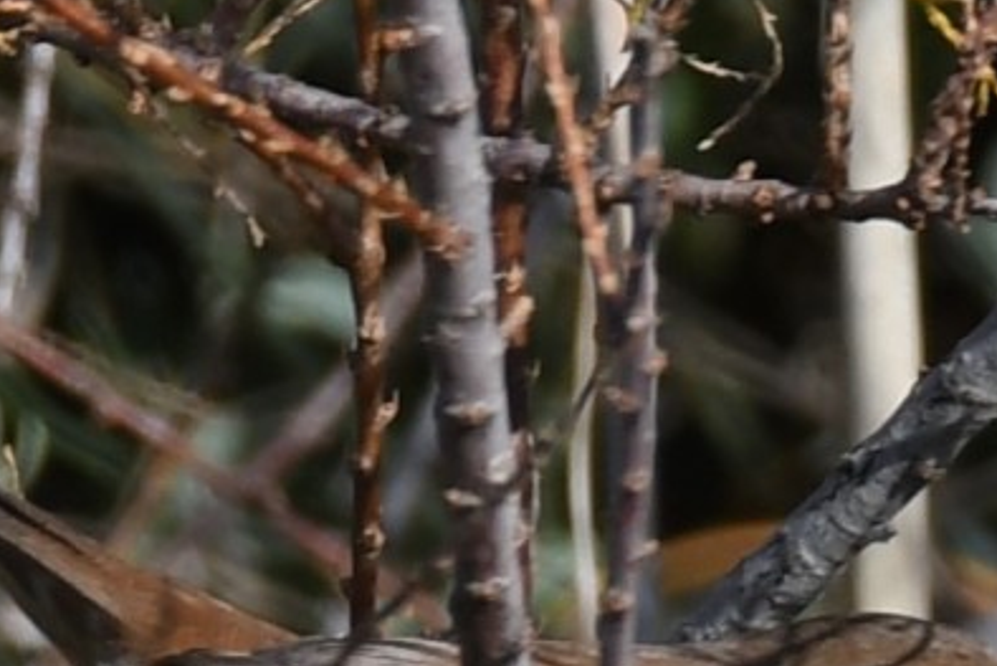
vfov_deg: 0.8
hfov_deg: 1.3
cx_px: 655
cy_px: 879
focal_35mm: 1640
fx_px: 45433
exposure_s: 1/640
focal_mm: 410
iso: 200
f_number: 7.1
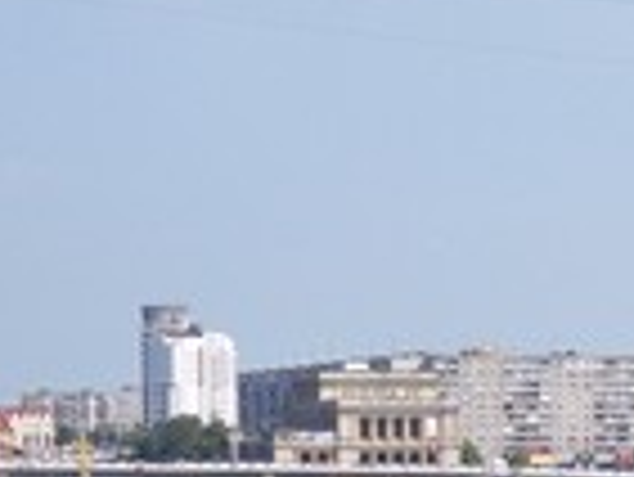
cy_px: 704
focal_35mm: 124
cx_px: 607
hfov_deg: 15.6
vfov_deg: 11.5
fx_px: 2273
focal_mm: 6.3
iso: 80
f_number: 4.7
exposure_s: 1/500
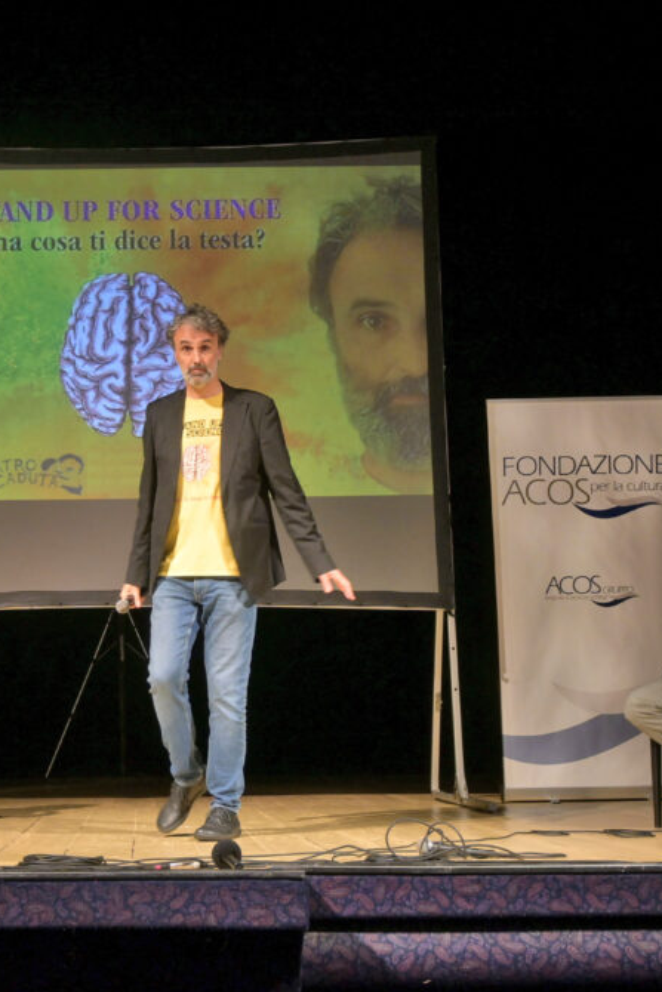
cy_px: 504
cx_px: 158
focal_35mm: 56
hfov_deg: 23.9
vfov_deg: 35.5
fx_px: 1548
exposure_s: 1/40
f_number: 4.2
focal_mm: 24.5
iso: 1250
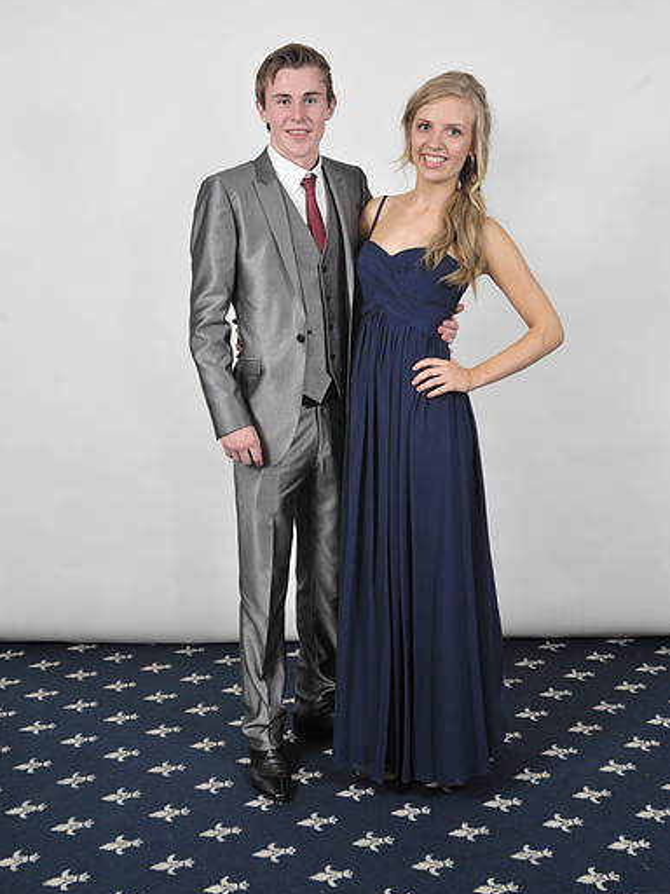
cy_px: 428
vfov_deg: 38.9
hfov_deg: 29.7
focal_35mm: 49
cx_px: 335
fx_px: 1265
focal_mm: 45
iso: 1000
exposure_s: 1/160
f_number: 7.1
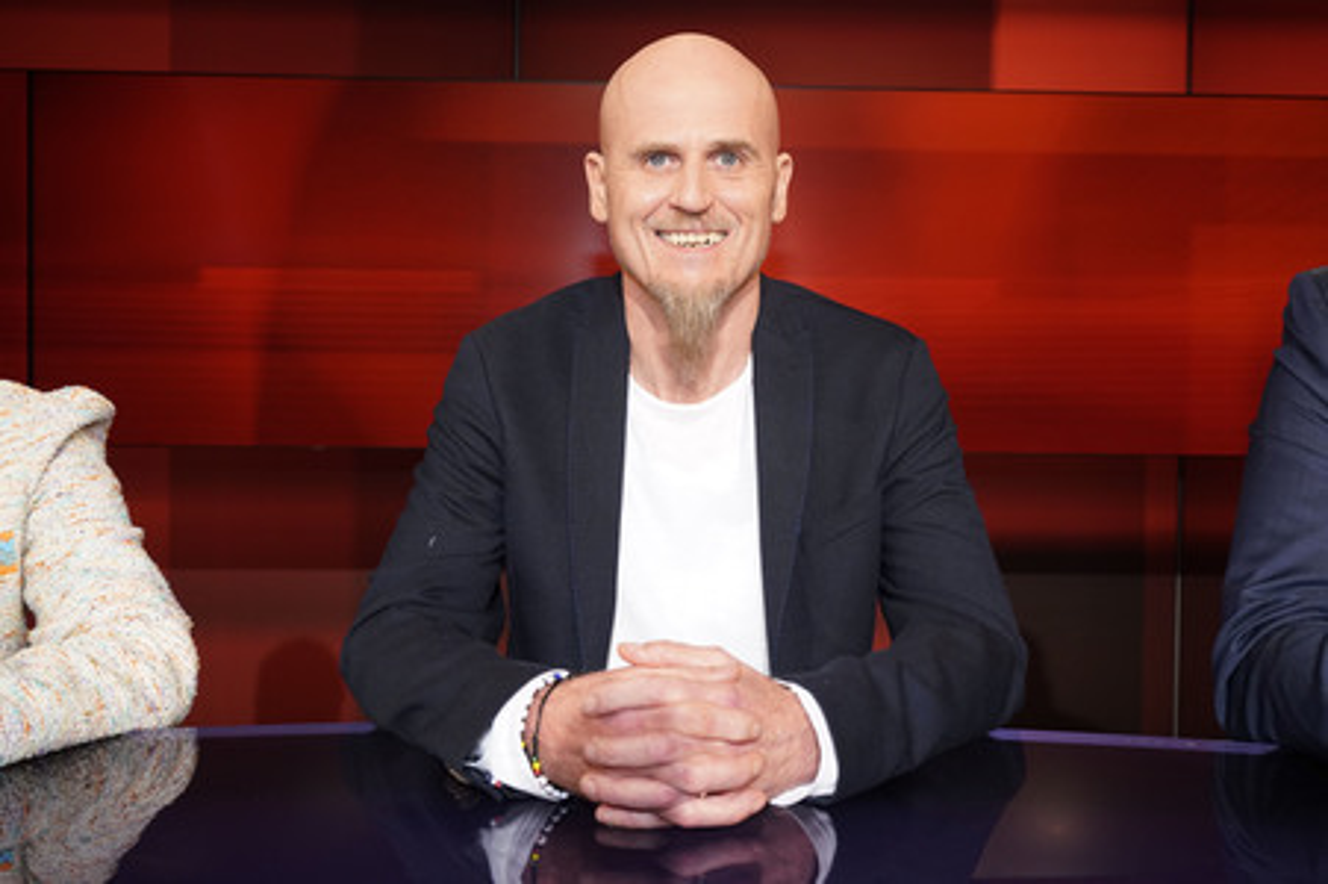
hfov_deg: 58.8
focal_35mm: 32
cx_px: 664
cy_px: 442
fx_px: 1180
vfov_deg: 41.1
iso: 2000
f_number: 5.6
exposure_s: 1/125
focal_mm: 32
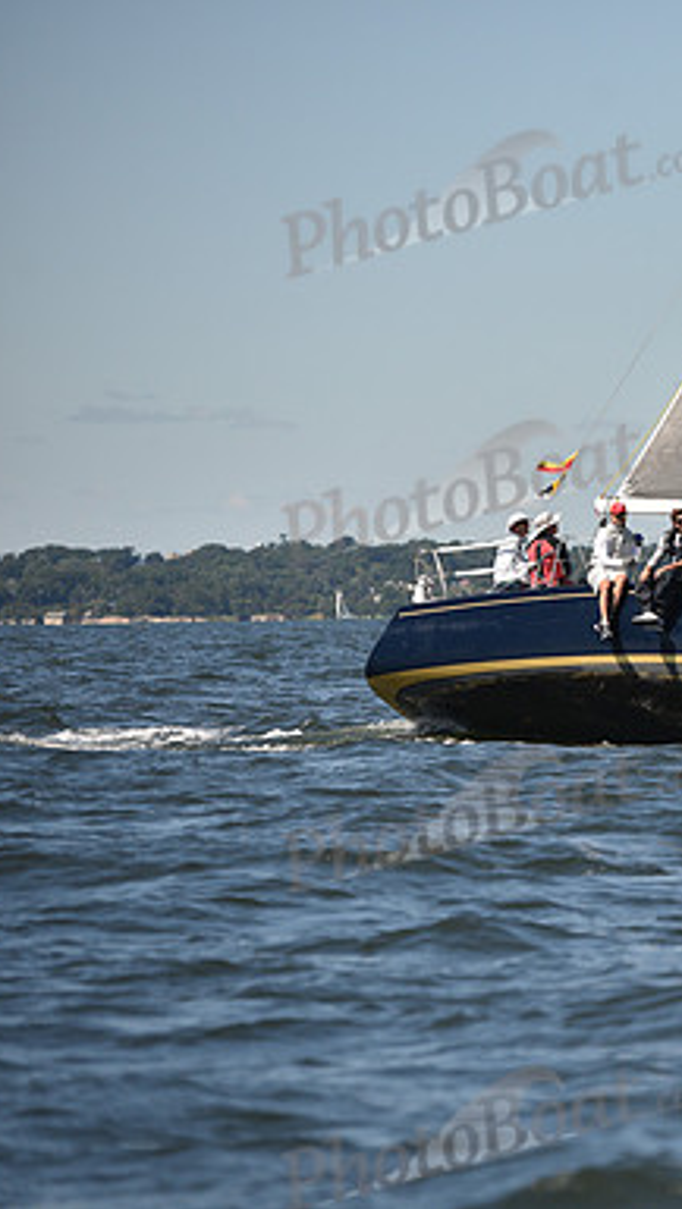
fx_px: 7094
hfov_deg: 5.5
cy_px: 604
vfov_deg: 9.7
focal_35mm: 221
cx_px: 889
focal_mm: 140
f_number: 3.5
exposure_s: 1/1600
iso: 250
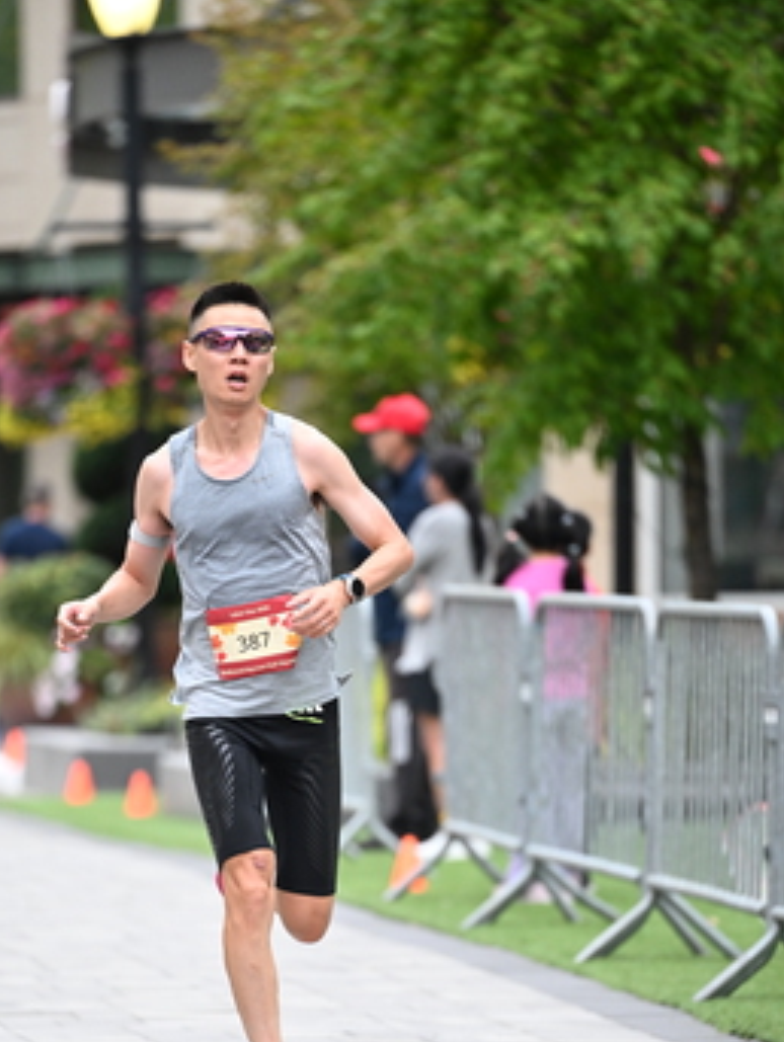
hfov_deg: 4.8
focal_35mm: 308
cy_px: 772
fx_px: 9284
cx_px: 272
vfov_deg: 6.4
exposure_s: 1/800
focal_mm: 200
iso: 1600
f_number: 2.8
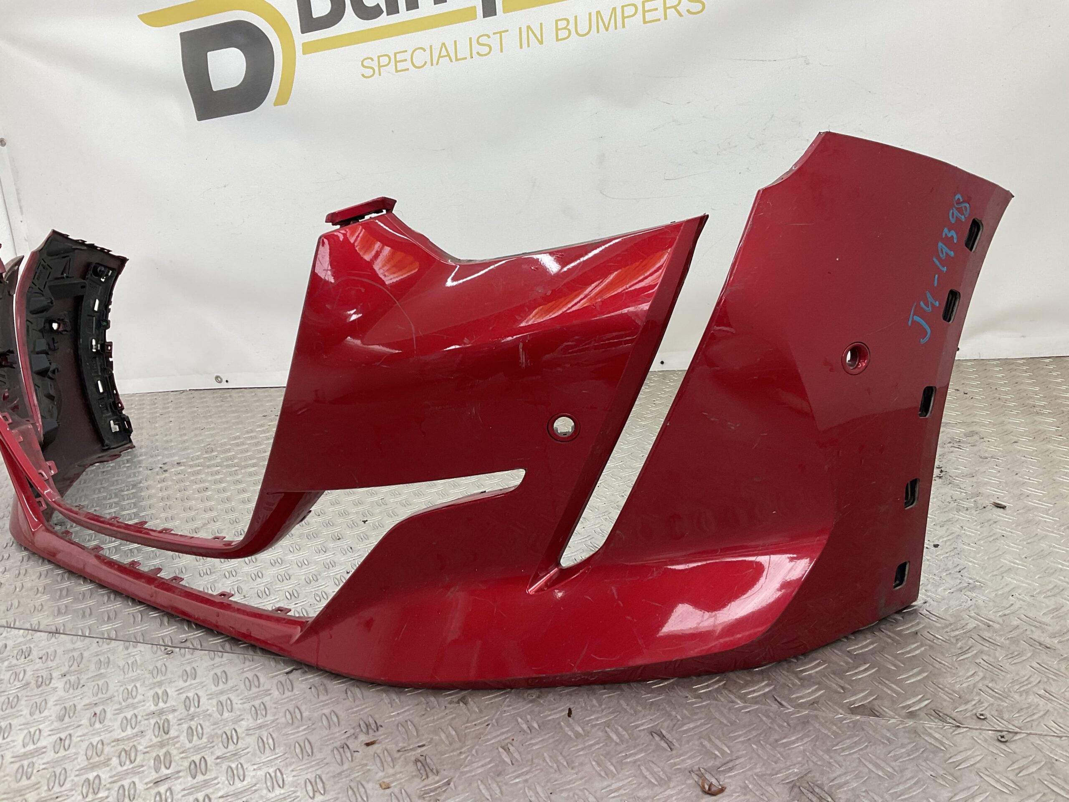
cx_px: 534
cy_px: 401
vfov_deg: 48.2
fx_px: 896
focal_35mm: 29
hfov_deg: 61.7
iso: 25
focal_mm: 3
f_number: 1.8
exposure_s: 1/100
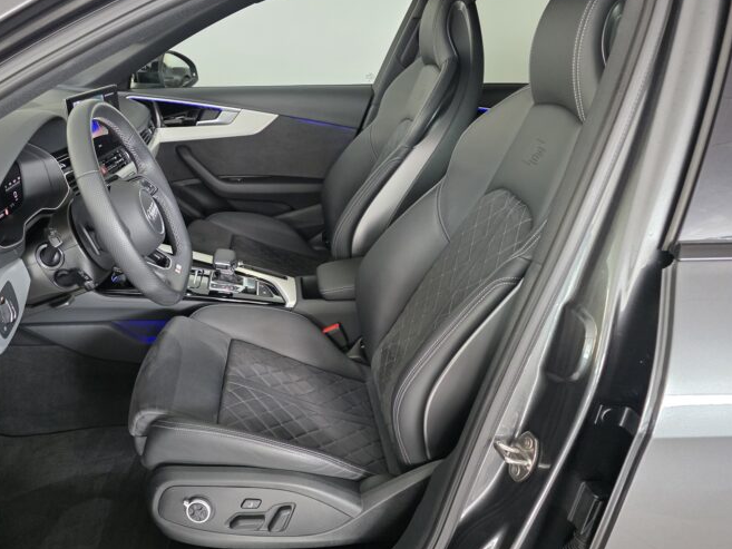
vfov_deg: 49.6
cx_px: 290
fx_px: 592
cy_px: 317
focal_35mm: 28
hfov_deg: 62.8
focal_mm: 6.3
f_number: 1.7
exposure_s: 1/100
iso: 400
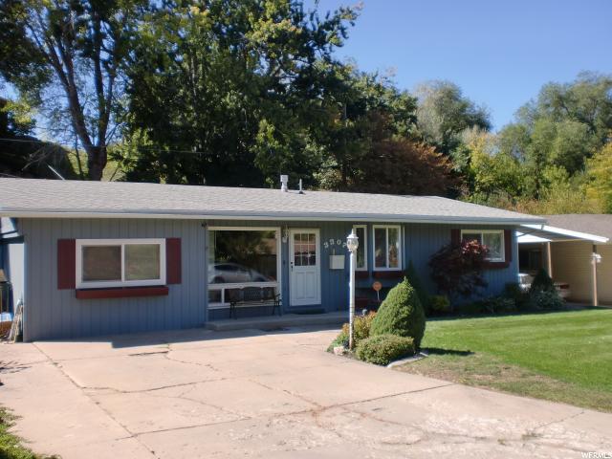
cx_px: 306
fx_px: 619
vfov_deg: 40.7
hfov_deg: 52.6
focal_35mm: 35
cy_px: 230
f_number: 3.1
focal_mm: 6.3
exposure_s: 1/640
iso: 64
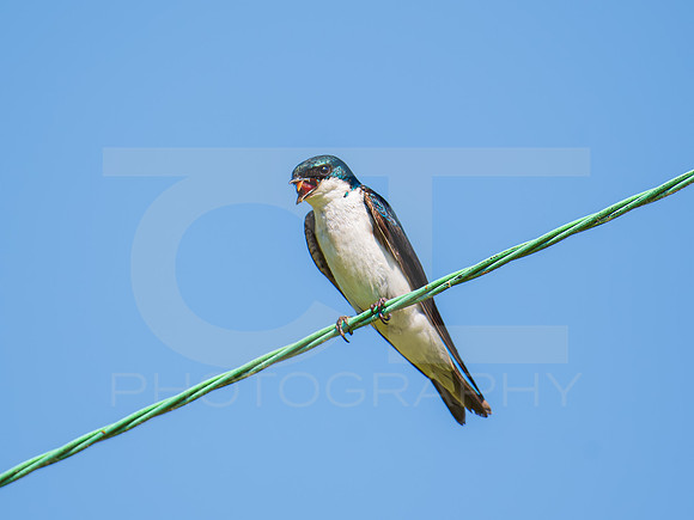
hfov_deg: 1.8
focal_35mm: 1133
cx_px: 340
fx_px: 22705
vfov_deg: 1.3
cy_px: 157
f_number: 5.6
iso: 500
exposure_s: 1/1600
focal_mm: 500
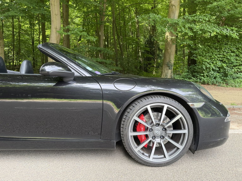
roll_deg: +1.5
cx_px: 121
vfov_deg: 56.8
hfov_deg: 71.6
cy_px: 90
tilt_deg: -7.0
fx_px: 168
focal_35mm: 24
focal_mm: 6.76
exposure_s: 1/145
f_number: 1.78
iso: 125
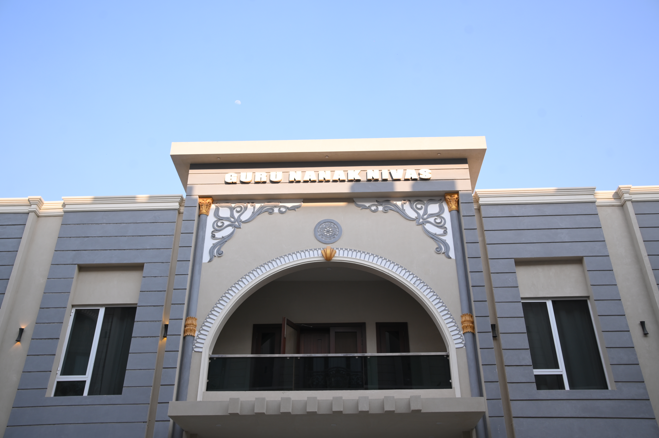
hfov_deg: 54.5
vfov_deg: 37.8
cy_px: 219
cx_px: 330
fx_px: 640
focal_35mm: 35
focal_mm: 35
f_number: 5.6
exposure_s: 1/400
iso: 200
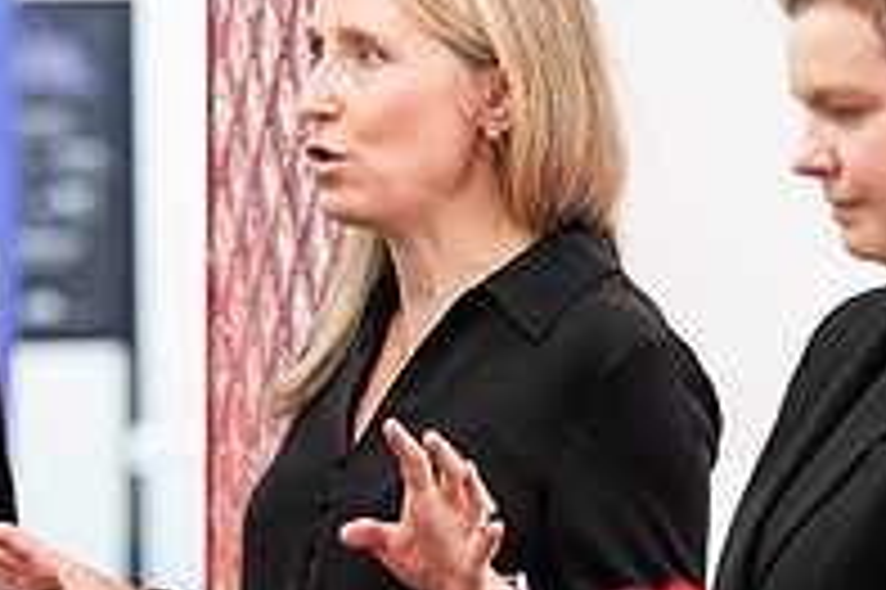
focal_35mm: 375
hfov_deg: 5.5
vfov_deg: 3.7
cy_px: 253
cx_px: 305
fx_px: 9221
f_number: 3.2
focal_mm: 115
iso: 1250
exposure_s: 1/160
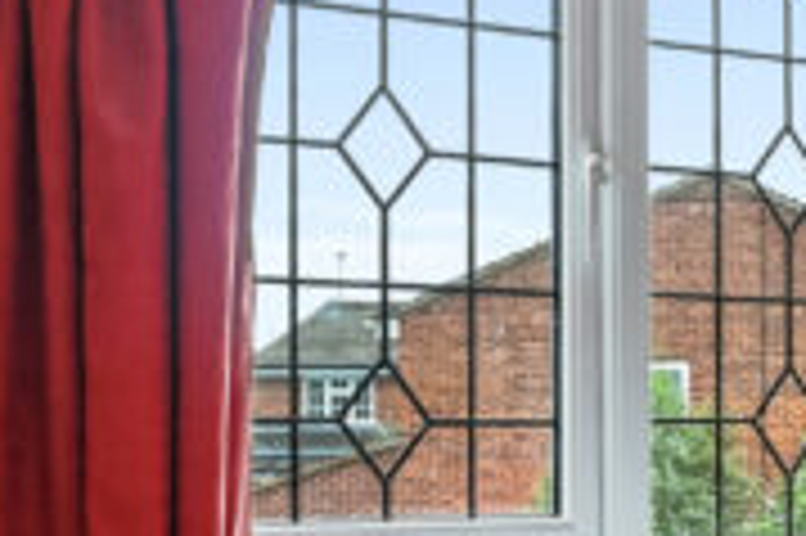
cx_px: 1108
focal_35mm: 80
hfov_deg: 22.2
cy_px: 426
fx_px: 1789
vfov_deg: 16.9
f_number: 8
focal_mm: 14
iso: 400
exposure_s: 4
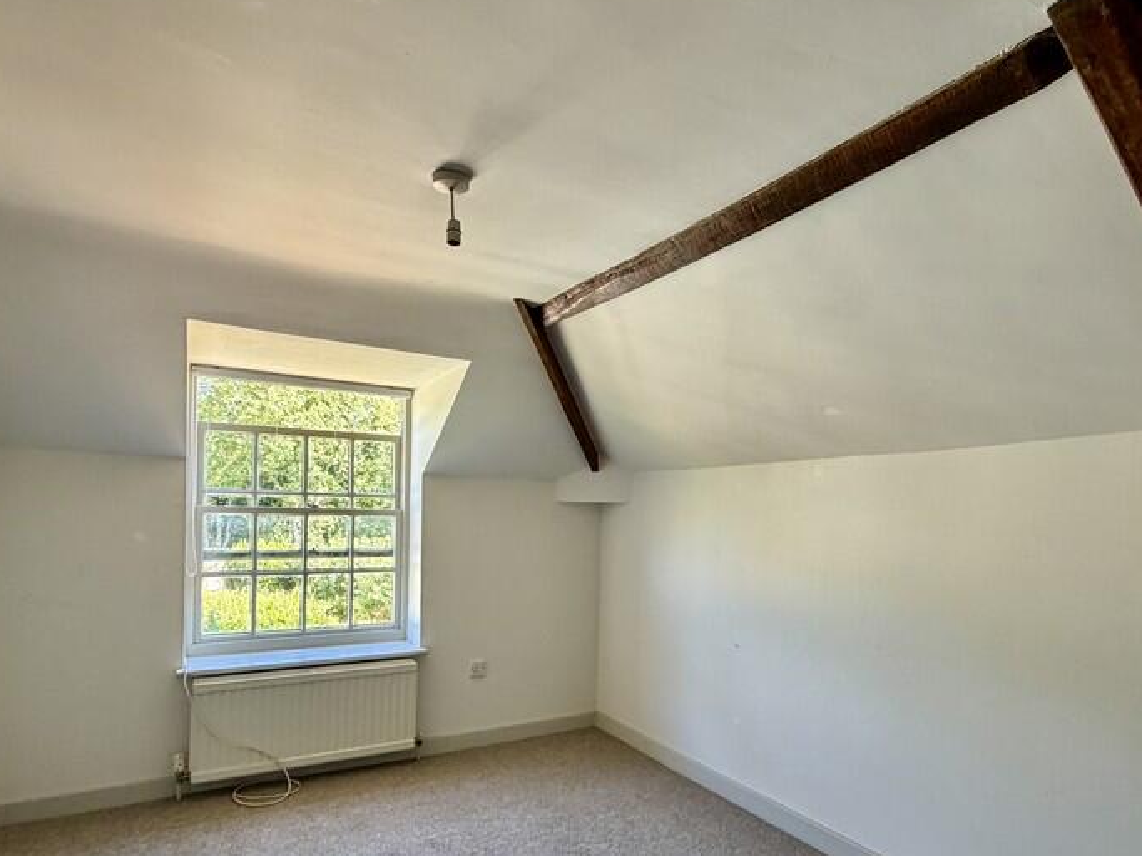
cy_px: 510
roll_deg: -0.8
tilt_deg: +0.0
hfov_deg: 78.8
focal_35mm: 21
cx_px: 620
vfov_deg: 62.9
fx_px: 693
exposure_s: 1/121
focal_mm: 2.22
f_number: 2.2
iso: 200
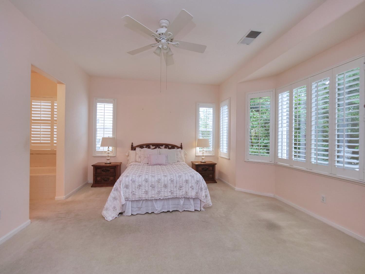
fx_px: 148
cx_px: 182
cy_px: 137
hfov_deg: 102.1
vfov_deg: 85.7
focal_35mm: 14
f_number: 4.5
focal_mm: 7
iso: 800
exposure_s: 1/160
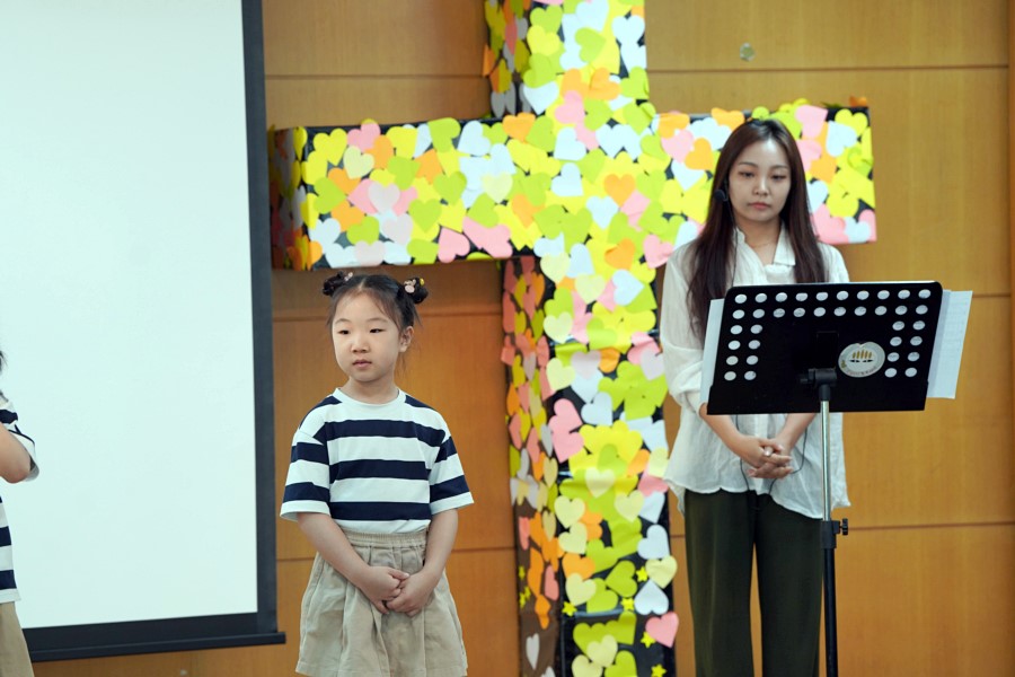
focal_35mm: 144
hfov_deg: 14.3
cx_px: 508
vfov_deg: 9.5
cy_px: 338
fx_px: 4060
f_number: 4
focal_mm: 144
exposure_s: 1/160
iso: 1000
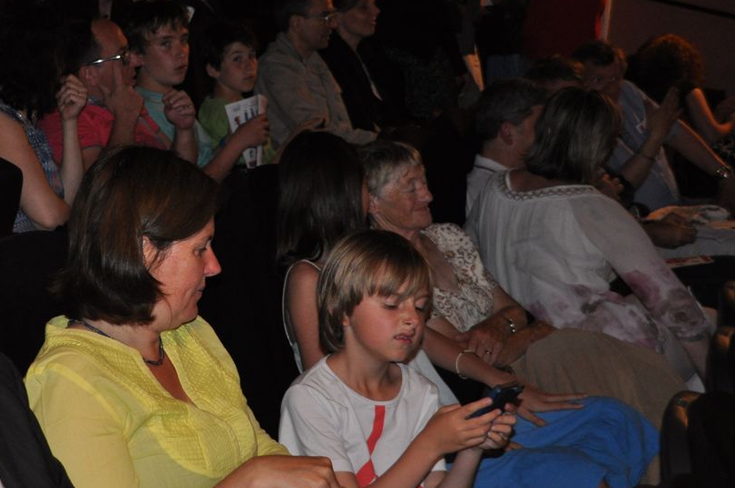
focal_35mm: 81
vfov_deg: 16.8
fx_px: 1651
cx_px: 195
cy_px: 172
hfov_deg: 24.8
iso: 800
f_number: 4.5
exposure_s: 1/60
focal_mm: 34
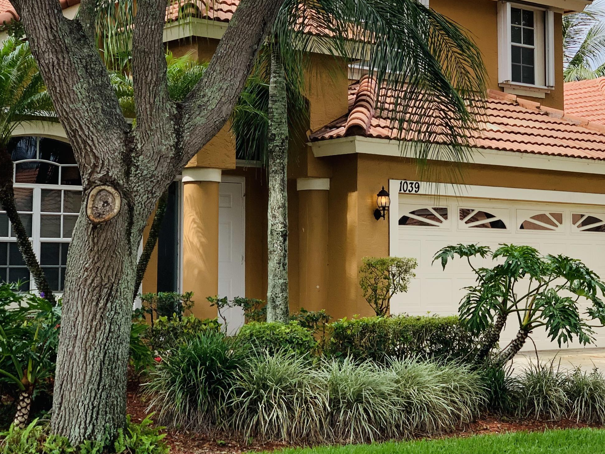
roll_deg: -0.5
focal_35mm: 80
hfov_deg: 24.3
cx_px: 382
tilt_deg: +5.5
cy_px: 164
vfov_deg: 18.4
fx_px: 1398
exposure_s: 1/475
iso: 16
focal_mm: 6
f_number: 2.4
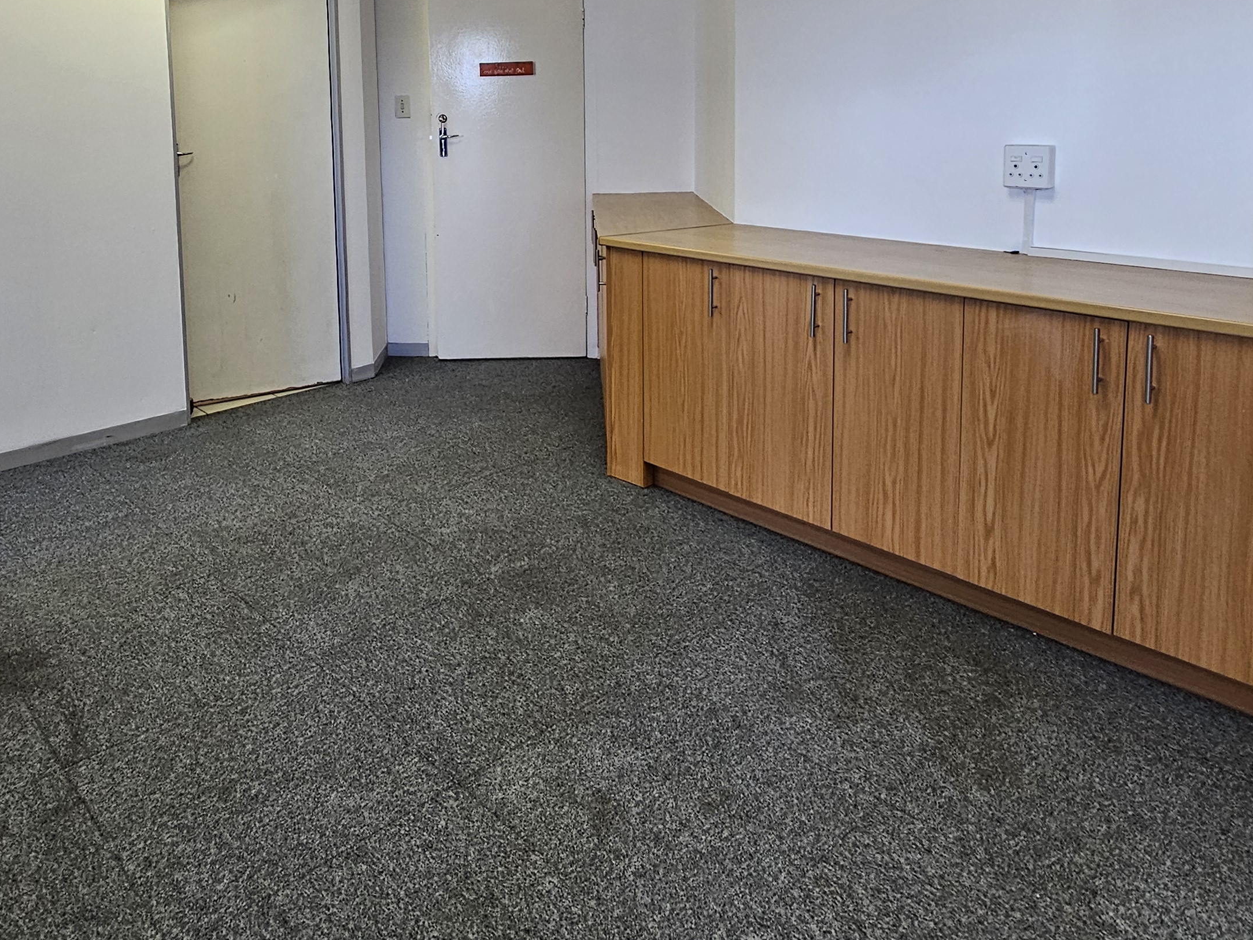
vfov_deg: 53.0
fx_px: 869
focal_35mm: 24
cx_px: 487
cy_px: 184
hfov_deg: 70.7
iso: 200
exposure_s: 1/50
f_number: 2.2
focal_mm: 2.2
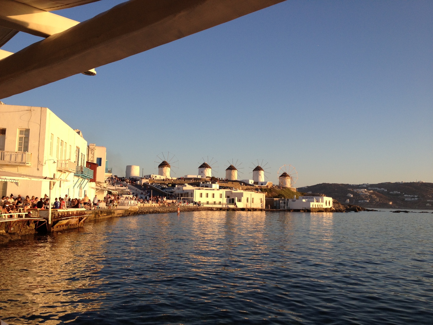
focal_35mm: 35
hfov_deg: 52.6
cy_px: 162
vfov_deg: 40.7
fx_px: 438
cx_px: 216
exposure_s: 1/699
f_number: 2.4
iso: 50
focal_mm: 4.28
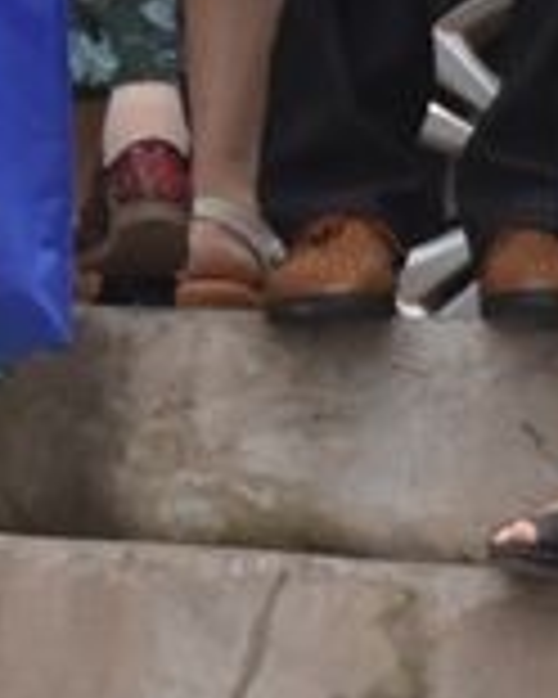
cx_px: 1454
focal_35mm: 485
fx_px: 10012
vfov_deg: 4.0
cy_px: -306
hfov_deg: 3.1
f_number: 7.1
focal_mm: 60
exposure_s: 1/800
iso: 800
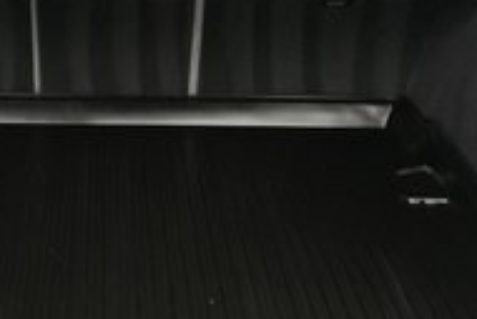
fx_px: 1114
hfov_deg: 23.9
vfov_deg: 16.3
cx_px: 105
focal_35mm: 84
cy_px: 136
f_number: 2.8
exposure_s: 1/160
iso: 6400
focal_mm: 25
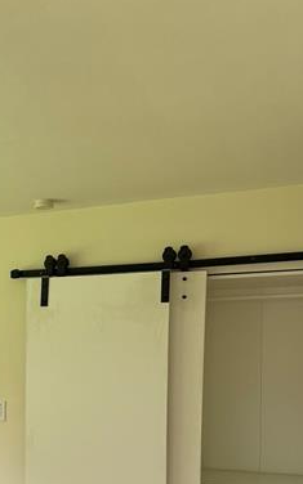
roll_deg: -0.4
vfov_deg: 37.5
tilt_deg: -1.9
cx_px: -32
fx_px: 687
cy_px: 384
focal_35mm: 52
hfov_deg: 23.3
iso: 200
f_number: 1.78
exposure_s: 1/164
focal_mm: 6.76
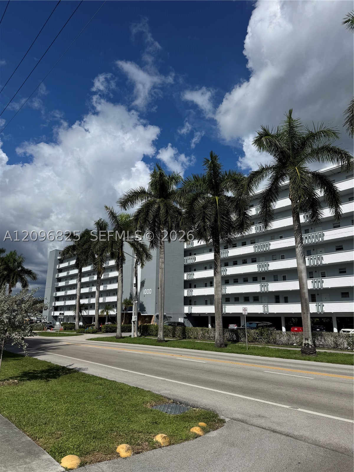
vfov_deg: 71.6
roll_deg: -0.2
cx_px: 177
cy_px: 236
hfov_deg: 56.8
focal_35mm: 24
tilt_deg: +17.0
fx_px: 327
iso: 80
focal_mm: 6.76
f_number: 1.78
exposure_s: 1/12346
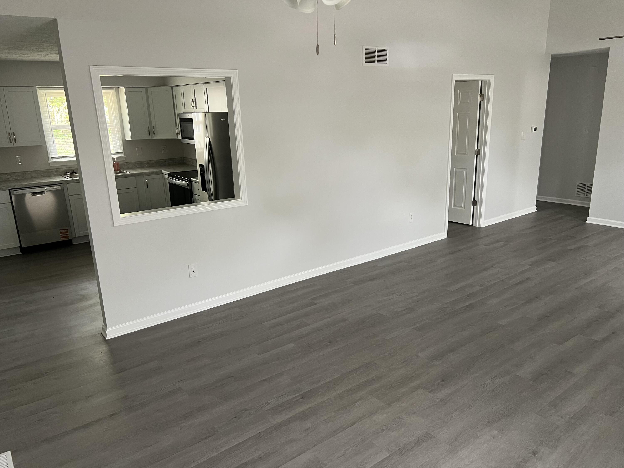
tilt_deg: -15.8
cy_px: 234
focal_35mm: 26
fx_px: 469
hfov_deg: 67.3
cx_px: 312
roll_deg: +2.2
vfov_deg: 53.1
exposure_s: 1/64
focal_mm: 5.7
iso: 125
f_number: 1.5
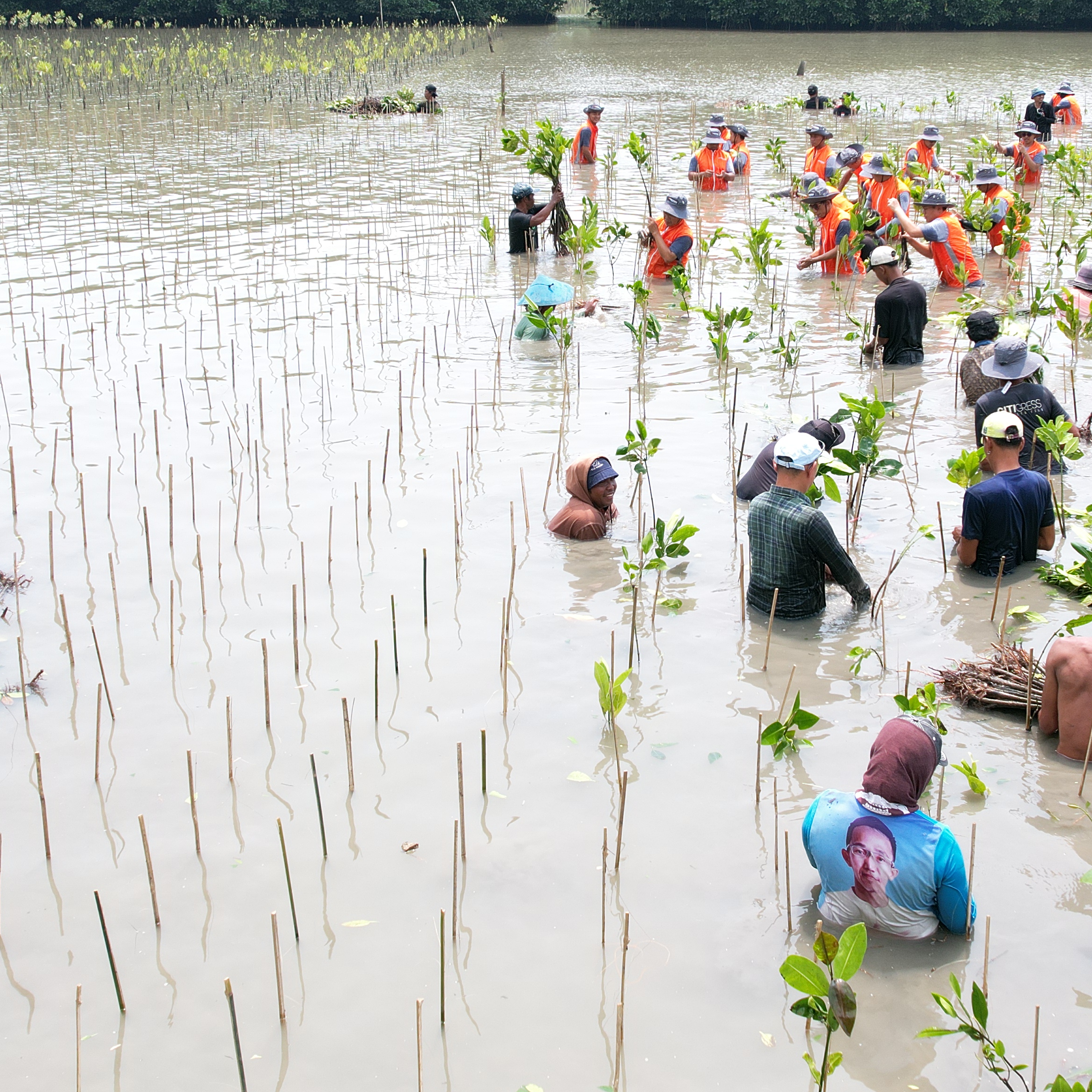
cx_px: 682
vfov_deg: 38.1
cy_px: 418
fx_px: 1570
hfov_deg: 38.1
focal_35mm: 44
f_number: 2.8
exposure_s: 1/100
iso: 100
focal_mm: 8.38
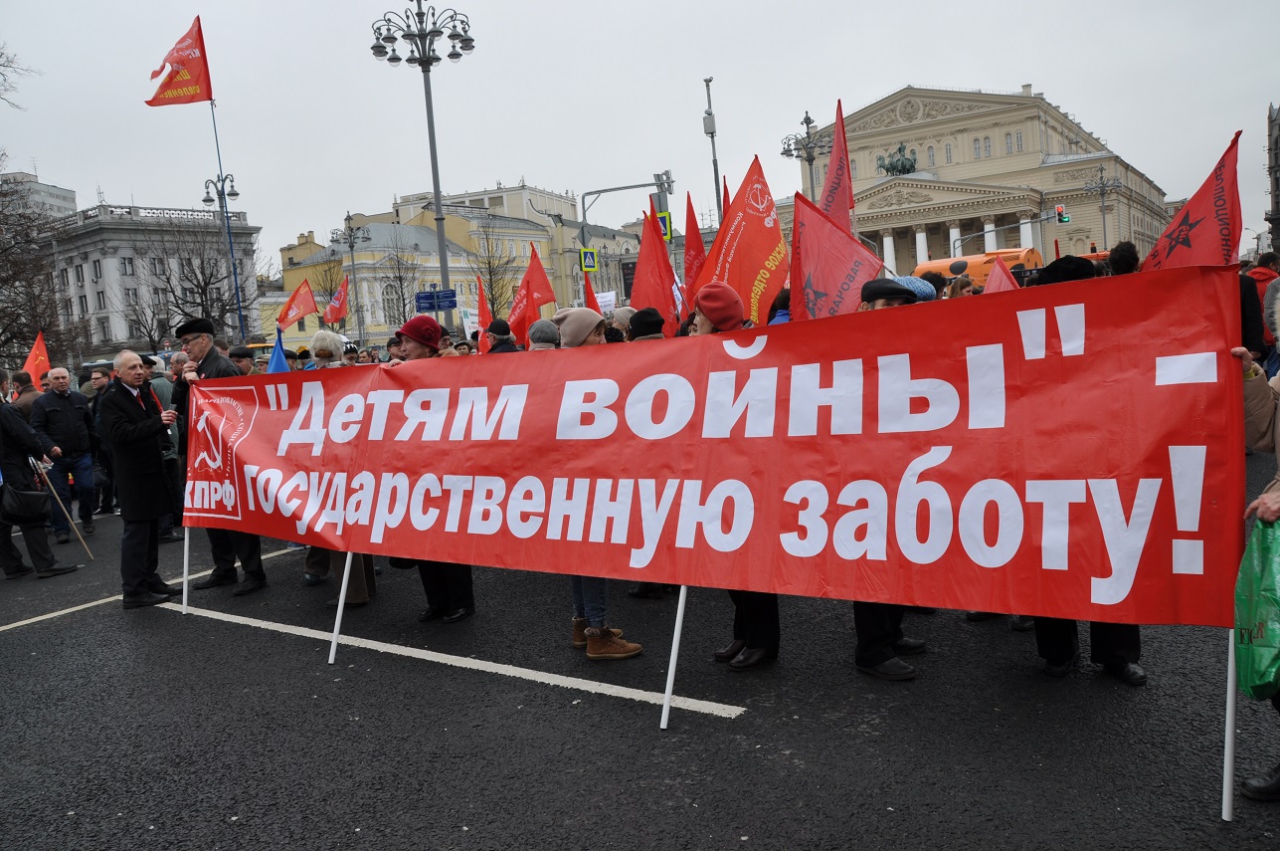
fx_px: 959
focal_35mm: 27
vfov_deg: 47.8
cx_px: 640
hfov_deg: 67.4
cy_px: 426
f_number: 9
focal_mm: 18
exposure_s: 1/80
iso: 200
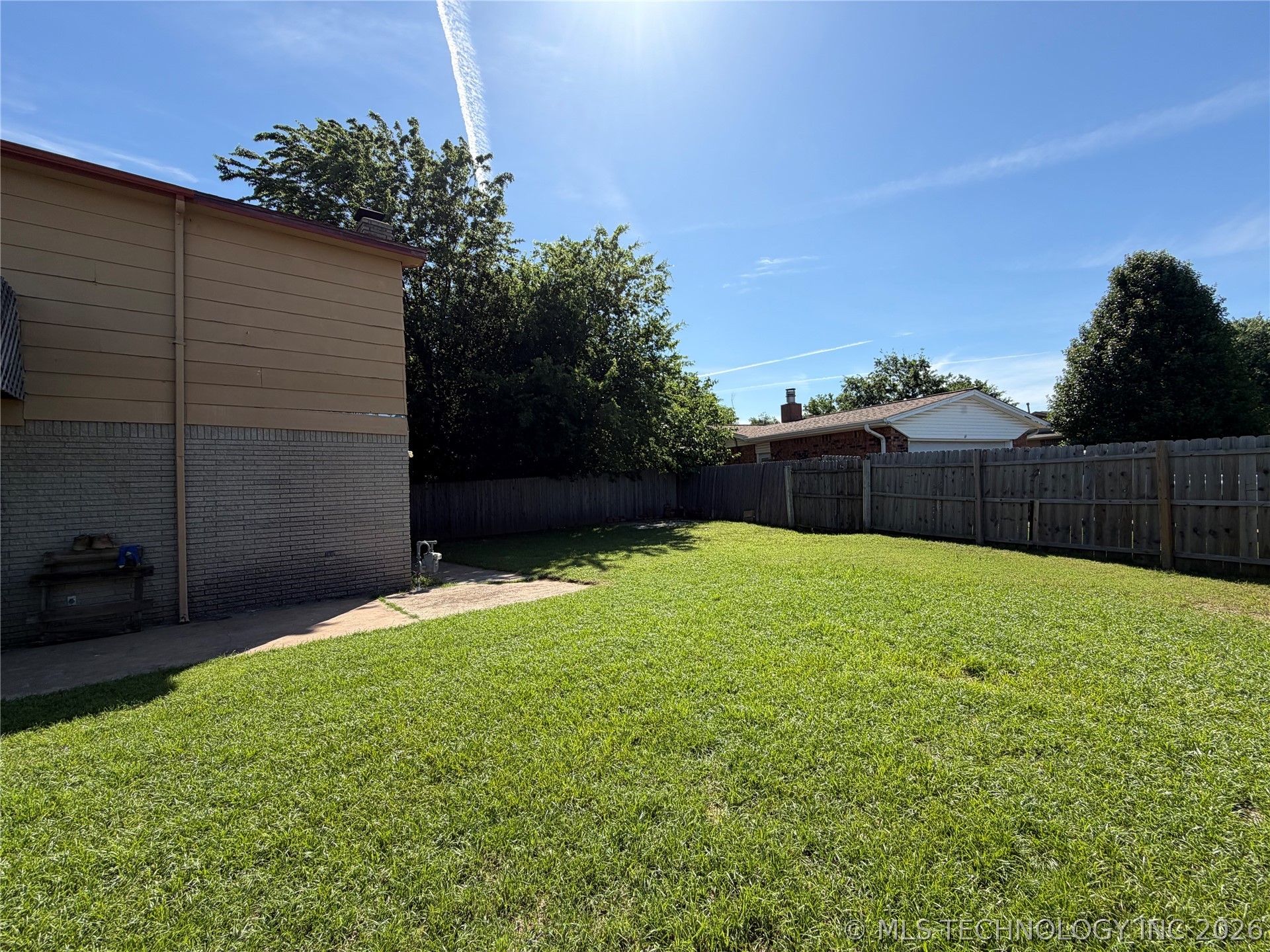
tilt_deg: +1.3
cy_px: 476
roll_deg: +1.9
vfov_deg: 85.7
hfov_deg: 102.1
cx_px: 635
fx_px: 514
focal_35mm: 14
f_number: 2.2
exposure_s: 1/770
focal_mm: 2.22
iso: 20
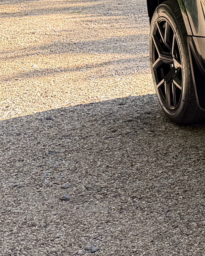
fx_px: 827
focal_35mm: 109
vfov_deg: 17.3
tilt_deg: -4.0
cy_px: 4
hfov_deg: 11.2
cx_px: 533
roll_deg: +0.5
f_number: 1.78
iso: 100
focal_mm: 6.76
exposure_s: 1/849
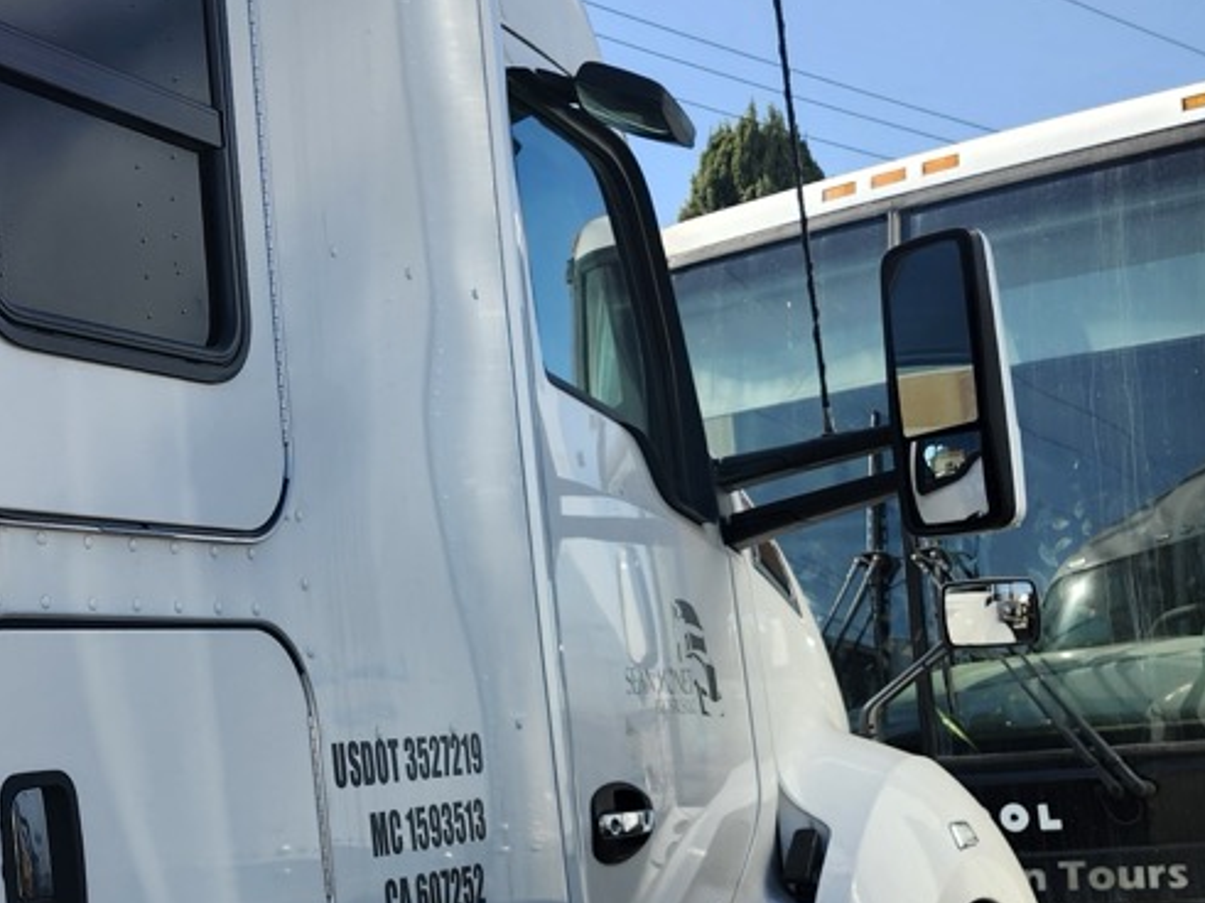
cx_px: 76
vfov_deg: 24.4
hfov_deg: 30.5
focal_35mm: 60
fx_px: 2088
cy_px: 535
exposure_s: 1/871
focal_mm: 5.54
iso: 25
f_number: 1.8
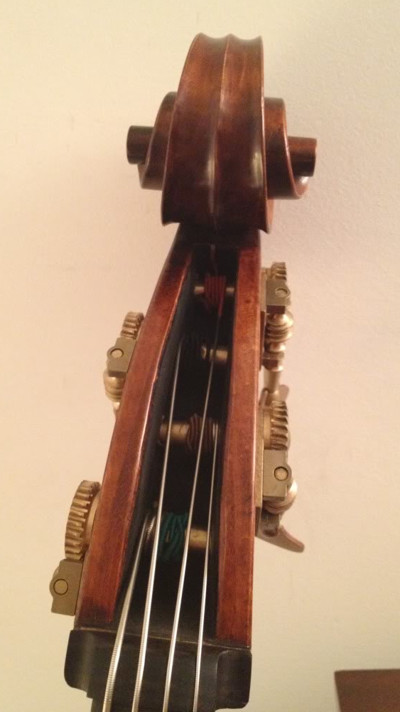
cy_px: 349
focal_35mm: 39
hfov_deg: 30.4
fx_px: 735
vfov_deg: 51.6
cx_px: 185
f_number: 2.4
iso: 400
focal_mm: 4.3
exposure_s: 1/20
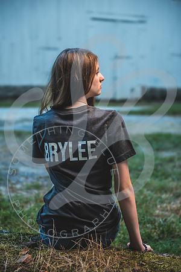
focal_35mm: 66
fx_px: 498
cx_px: 90
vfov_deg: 30.5
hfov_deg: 20.6
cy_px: 136
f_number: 2.8
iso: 500
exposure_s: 1/500
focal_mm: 66
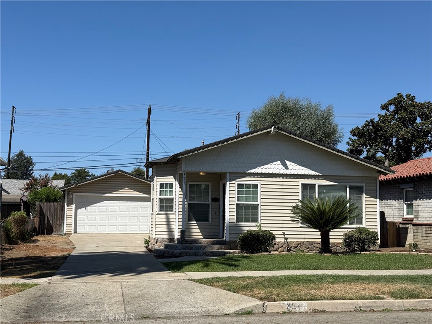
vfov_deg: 30.3
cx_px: 216
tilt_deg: +5.0
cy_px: 162
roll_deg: -0.3
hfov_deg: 39.7
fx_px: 599
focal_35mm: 48
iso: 64
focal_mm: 6.76
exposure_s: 1/7143
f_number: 1.78
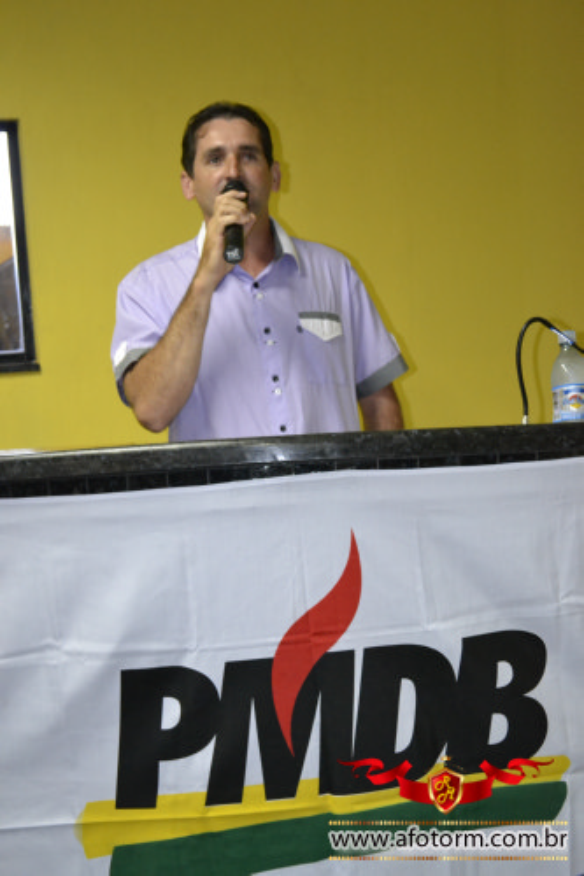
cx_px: 292
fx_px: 1534
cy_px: 438
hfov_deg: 21.6
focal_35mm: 63
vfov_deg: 31.9
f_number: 5.3
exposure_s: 1/60
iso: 3200
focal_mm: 42
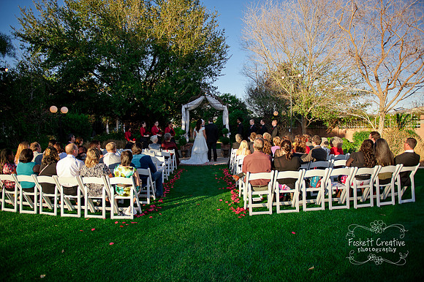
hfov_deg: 73.8
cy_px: 141
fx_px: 282
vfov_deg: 53.1
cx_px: 212
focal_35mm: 24
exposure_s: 1/1600
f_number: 2.8
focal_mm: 24
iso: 200
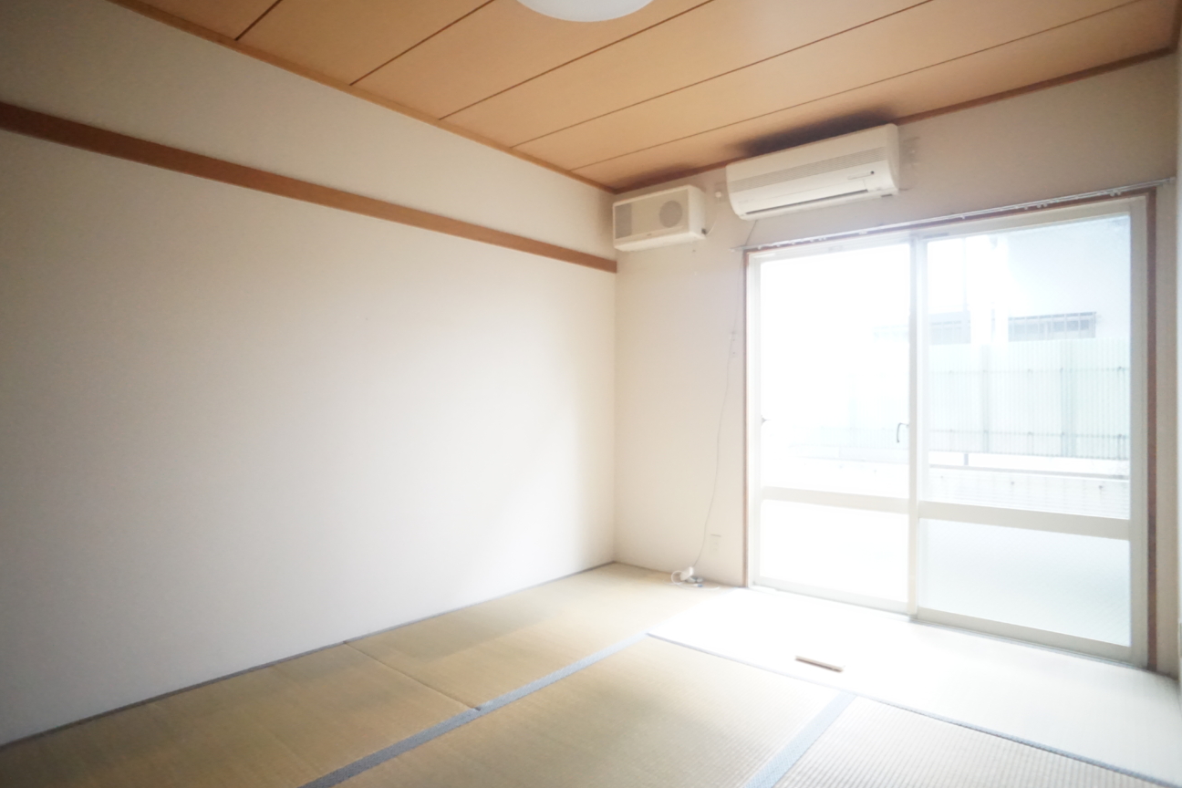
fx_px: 821
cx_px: 599
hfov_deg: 71.5
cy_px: 403
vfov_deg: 51.3
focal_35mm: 25
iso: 5000
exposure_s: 1/60
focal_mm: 16
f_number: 2.8
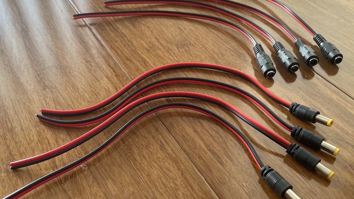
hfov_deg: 52.8
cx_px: 174
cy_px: 108
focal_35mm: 38
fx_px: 357
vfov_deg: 31.2
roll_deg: +2.3
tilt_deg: -43.0
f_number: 1.6
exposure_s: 1/96
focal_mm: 4.2
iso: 125
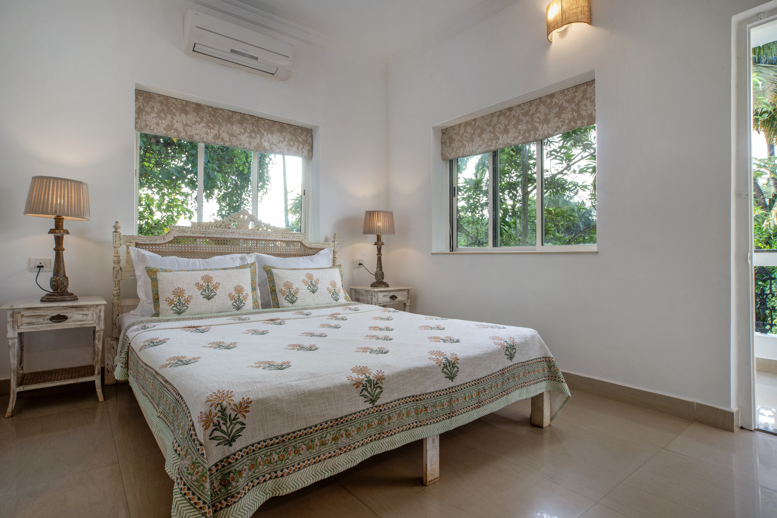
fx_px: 388
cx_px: 388
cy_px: 259
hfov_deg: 90.0
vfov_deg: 67.4
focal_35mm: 18
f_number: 18
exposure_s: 1/2.5
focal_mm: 18
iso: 320
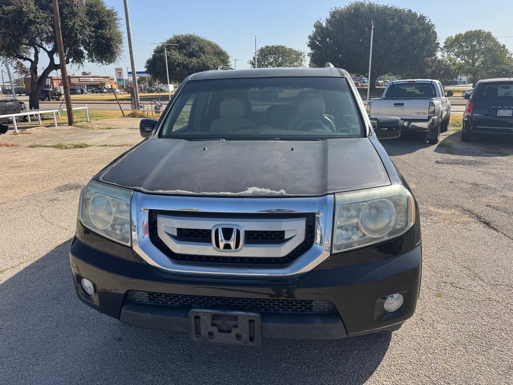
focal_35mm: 24
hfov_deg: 71.6
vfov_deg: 56.8
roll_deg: +1.7
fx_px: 356
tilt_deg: -18.3
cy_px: 192
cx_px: 256
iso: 80
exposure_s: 1/2604
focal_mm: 6.76
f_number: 1.78
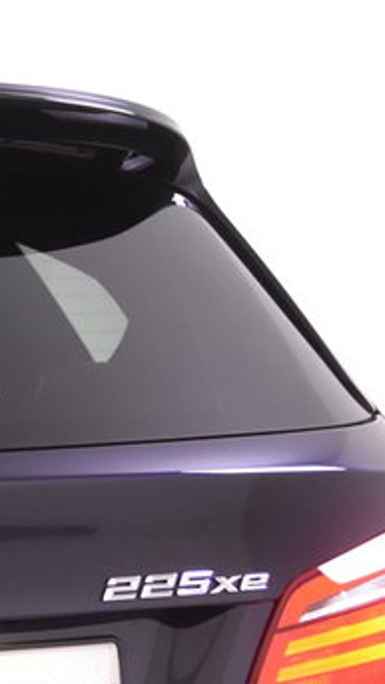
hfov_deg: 6.4
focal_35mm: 182
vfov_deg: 11.6
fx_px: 3301
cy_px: 825
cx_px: -489
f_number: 4
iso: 1600
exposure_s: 1/60
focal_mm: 31
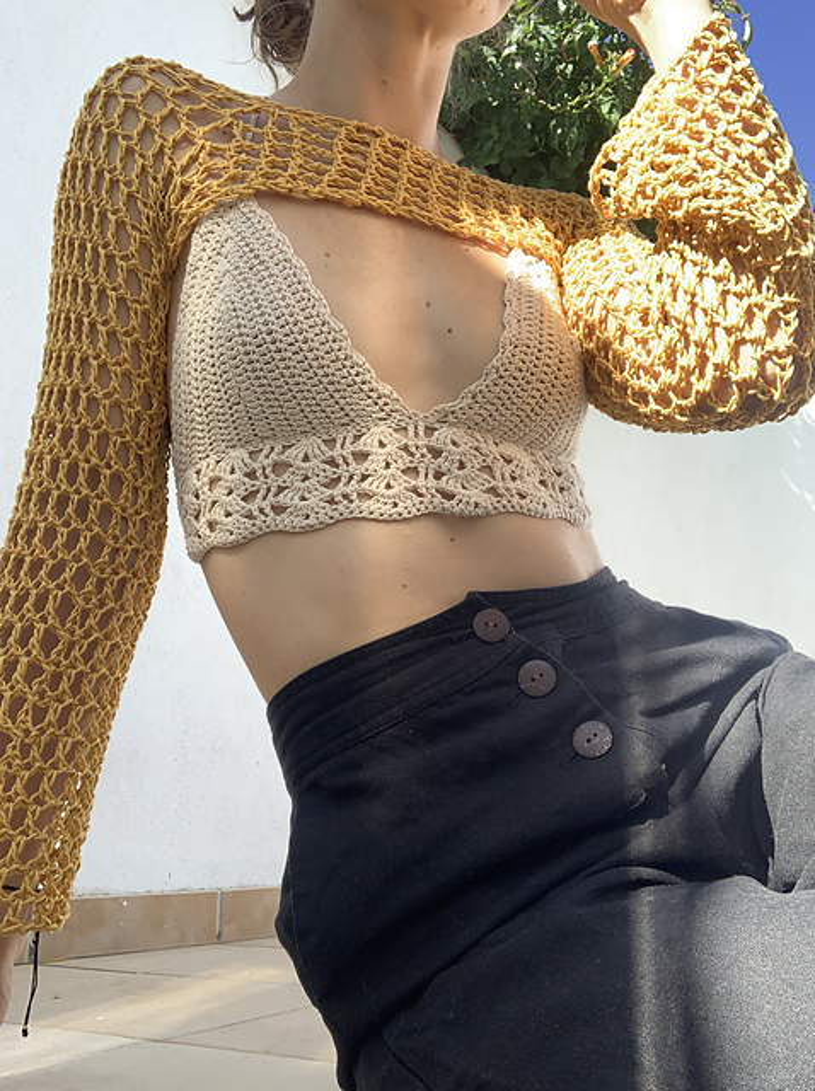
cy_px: 546
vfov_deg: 56.9
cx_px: 408
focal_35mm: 32
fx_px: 1007
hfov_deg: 44.1
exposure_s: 1/191
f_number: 2.2
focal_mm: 2.87
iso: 16
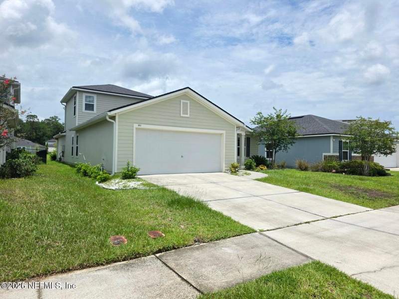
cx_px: 200
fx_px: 265
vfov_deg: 58.9
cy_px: 150
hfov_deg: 73.9
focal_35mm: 23
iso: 64
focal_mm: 6.3
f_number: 1.7
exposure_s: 1/7944
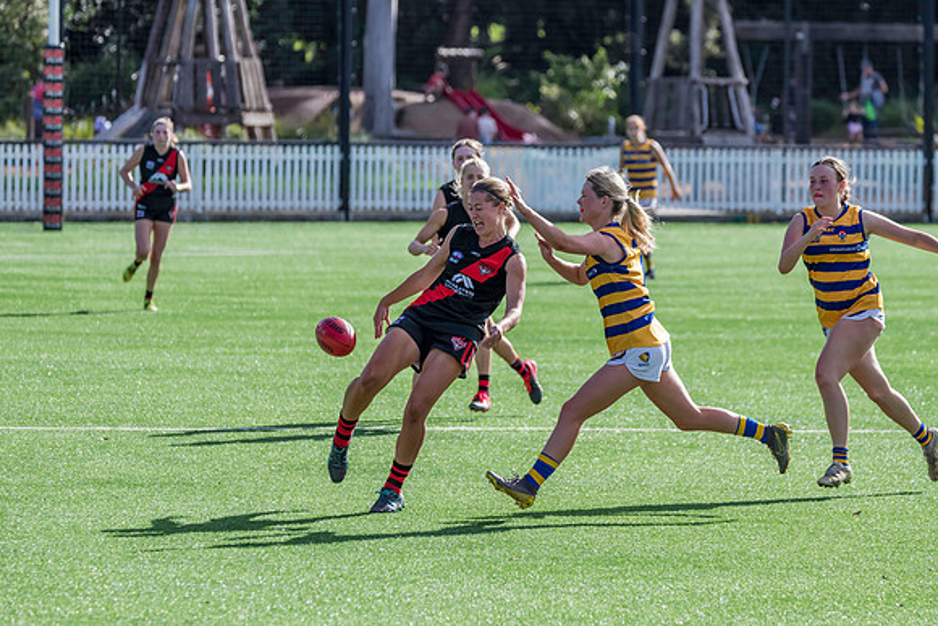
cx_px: 442
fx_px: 7201
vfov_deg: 5.0
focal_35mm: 276
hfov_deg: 7.5
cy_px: 329
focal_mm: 260
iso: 800
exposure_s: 1/1600
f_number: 8
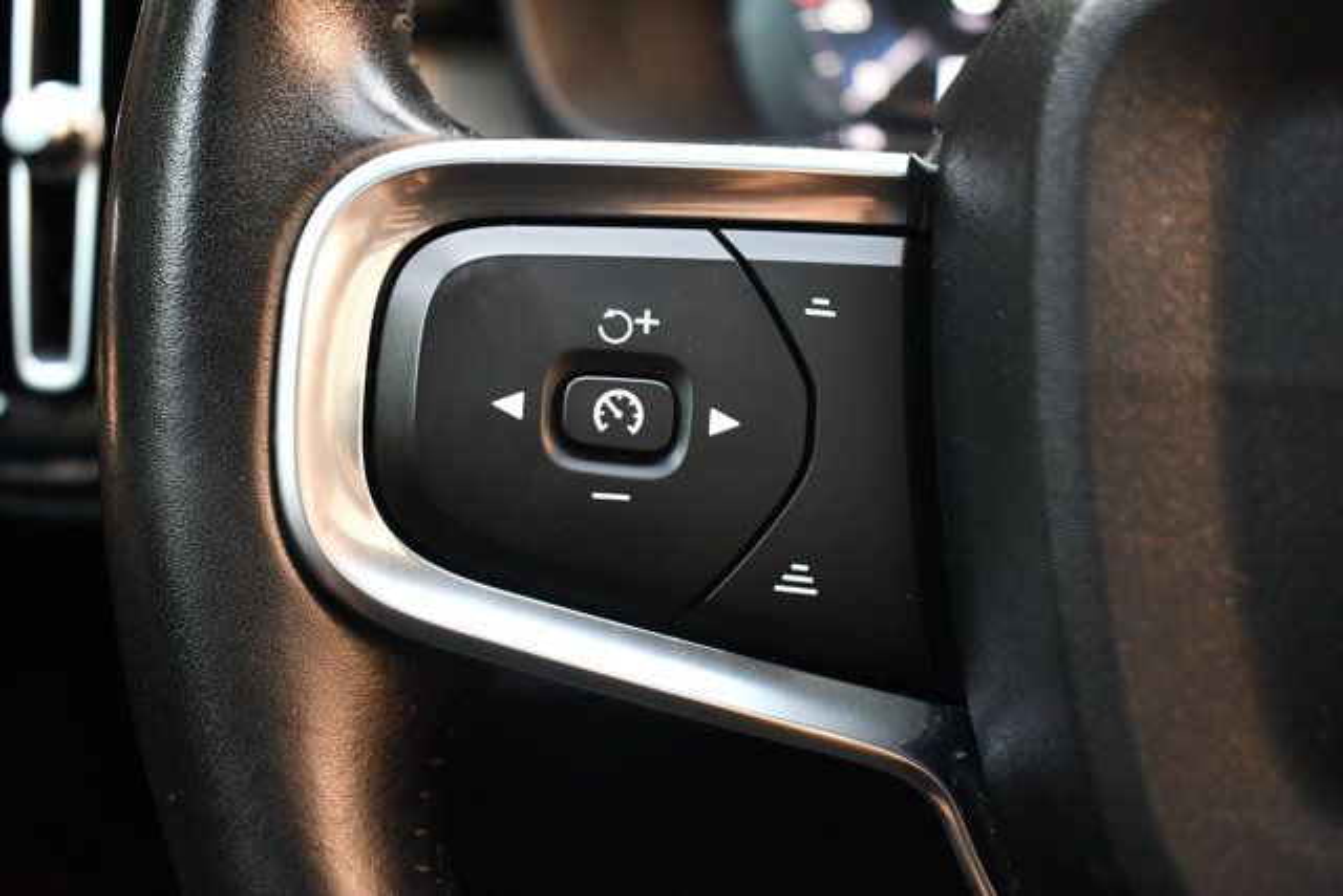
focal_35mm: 42
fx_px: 1567
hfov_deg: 46.4
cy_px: 448
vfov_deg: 31.9
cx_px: 672
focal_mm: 28
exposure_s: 1/125
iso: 2000
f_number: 4.2
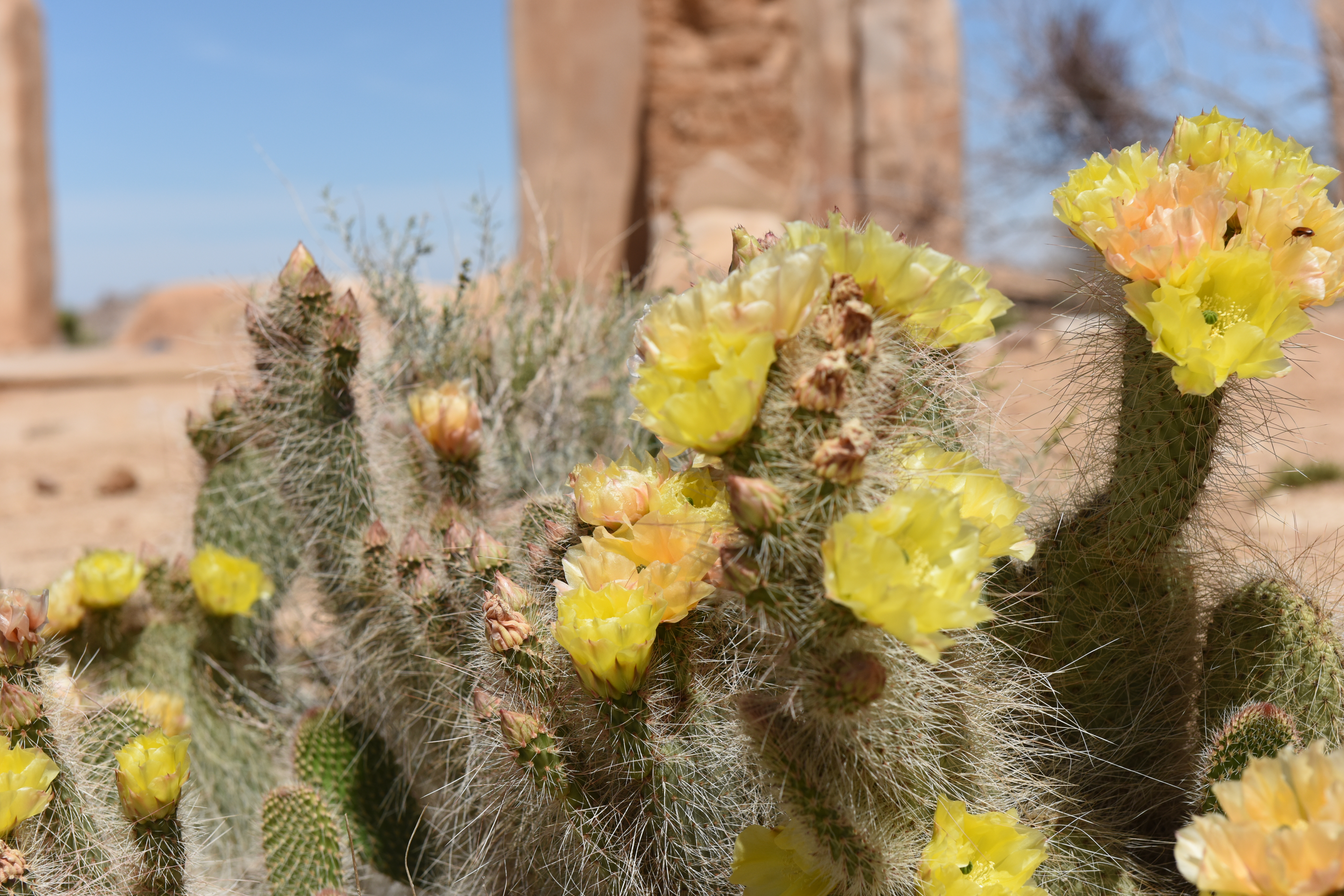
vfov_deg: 20.0
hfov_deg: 29.7
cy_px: 476
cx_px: 670
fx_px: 2538
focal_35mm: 68
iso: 400
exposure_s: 1/2500
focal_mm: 62
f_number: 7.1
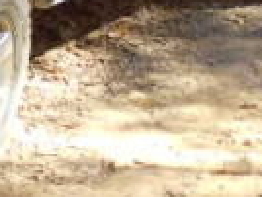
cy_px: -158
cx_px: 182
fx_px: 1175
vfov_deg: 9.2
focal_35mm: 155
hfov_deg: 12.7
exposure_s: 1/160
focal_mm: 4.6
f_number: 3.2
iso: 80
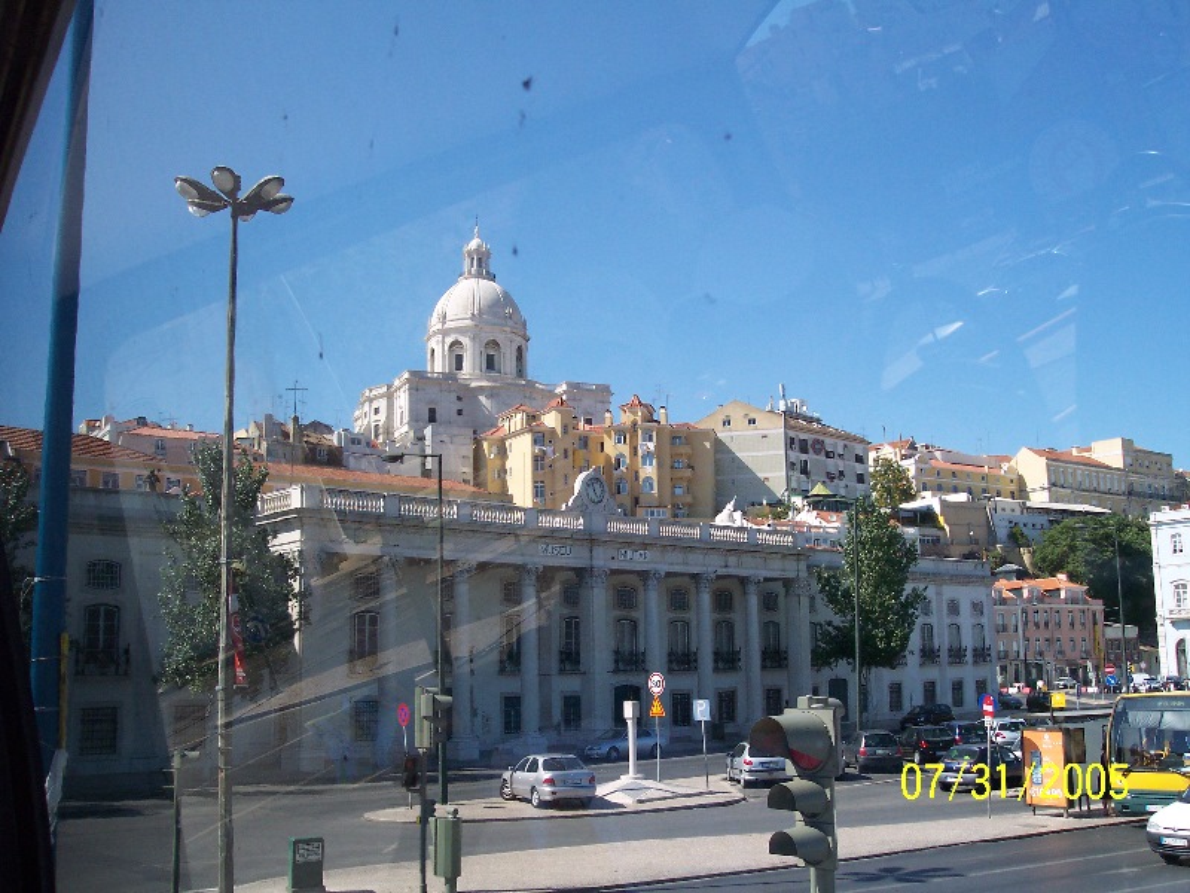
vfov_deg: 37.7
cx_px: 595
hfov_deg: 49.0
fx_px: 1306
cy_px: 446
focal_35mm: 38
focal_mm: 8
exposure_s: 1/500
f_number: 4.8
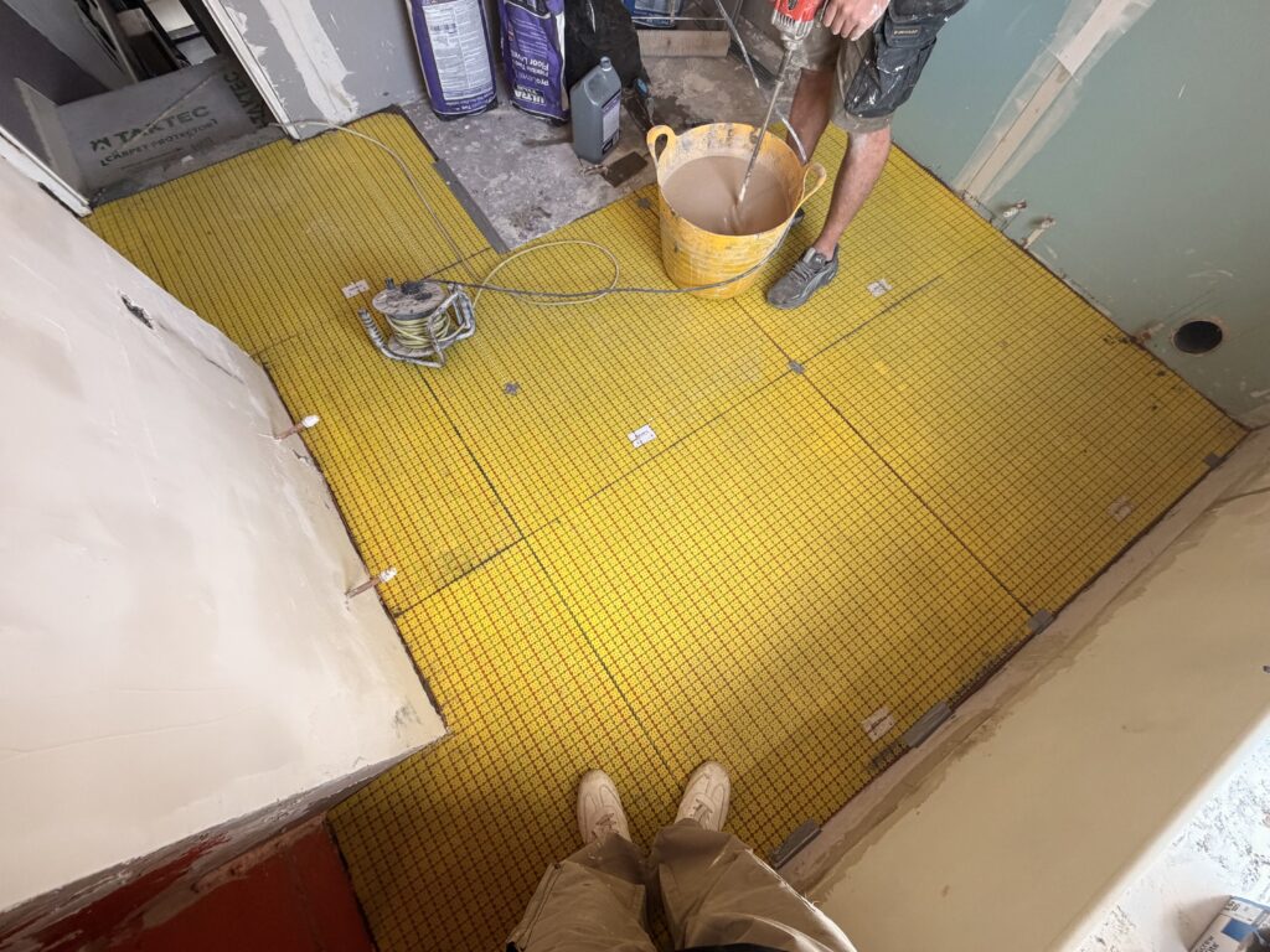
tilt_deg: -69.0
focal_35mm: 14
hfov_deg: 102.1
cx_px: 635
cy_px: 476
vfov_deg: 85.7
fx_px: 514
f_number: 2.2
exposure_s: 1/100
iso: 250
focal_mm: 2.22
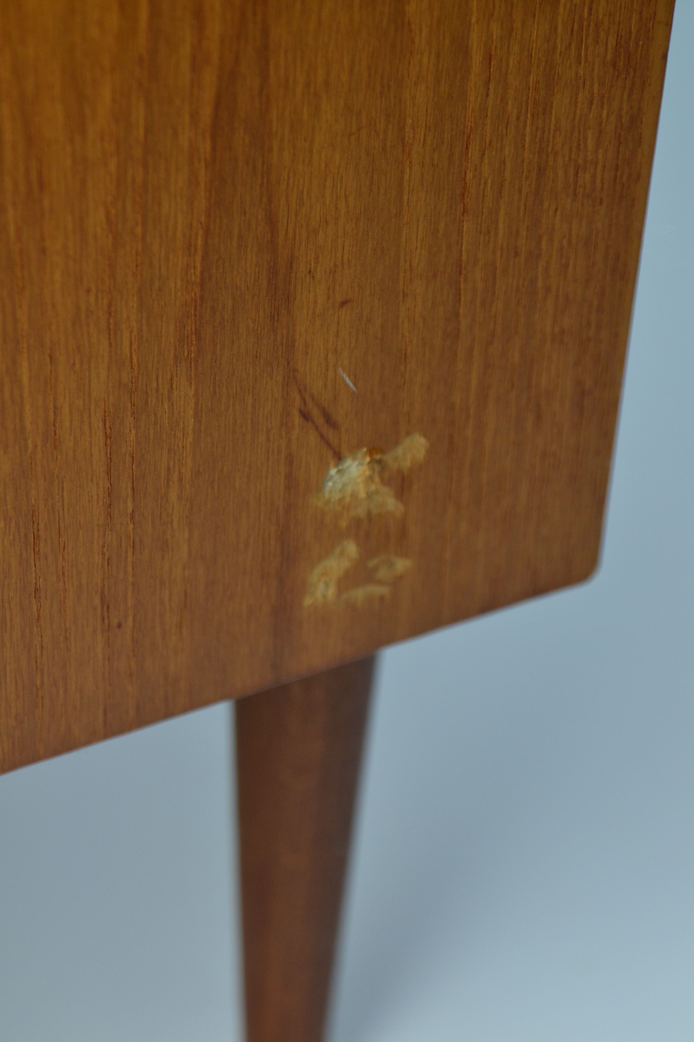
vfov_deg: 17.5
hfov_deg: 11.7
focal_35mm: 117
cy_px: 521
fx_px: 3383
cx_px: 347
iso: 640
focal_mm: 78
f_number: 5
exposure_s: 1/60
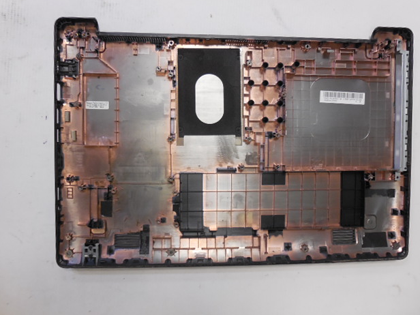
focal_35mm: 27
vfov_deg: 51.3
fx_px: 328
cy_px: 153
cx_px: 218
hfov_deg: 65.3
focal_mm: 4.6
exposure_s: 1/30
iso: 360
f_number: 3.5
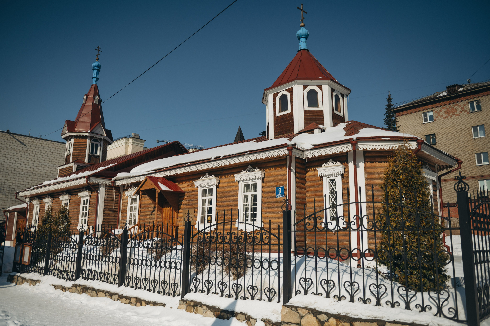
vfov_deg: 46.3
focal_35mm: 28
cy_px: 163
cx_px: 245
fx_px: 381
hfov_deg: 65.5
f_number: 2.8
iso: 100
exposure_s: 1/8000
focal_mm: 28
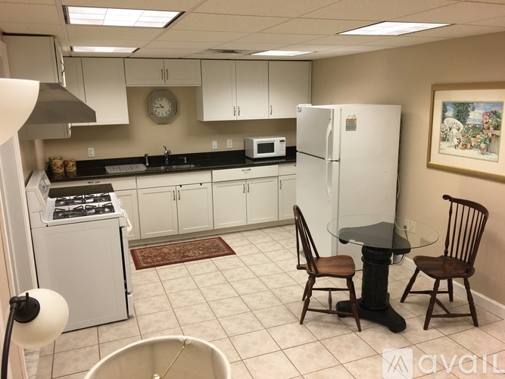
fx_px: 423
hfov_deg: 61.7
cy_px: 190
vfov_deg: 48.2
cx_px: 252
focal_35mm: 29
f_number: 2.2
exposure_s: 1/30
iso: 32
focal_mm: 4.15
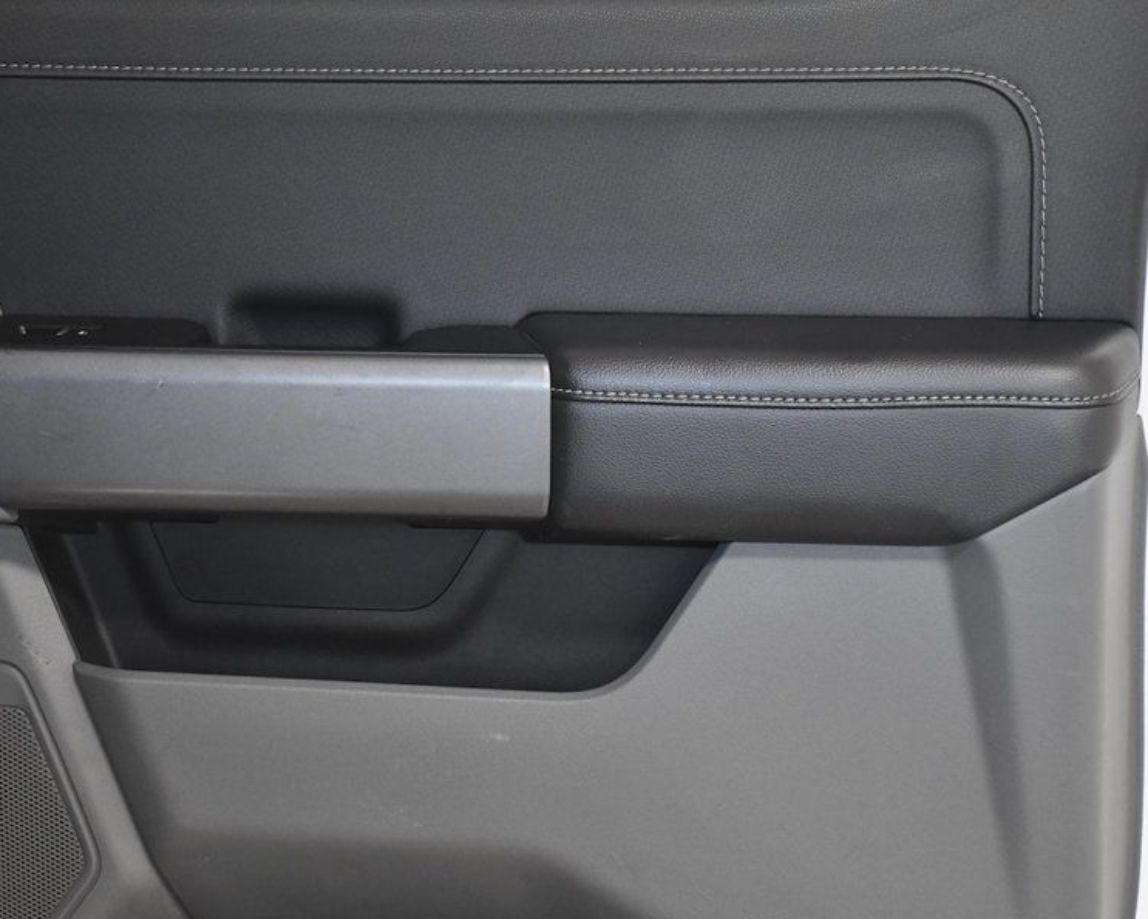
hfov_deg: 19.7
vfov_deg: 15.9
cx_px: 454
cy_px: 489
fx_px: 3297
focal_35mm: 97
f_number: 4.8
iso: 2500
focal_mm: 50
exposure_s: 1/320
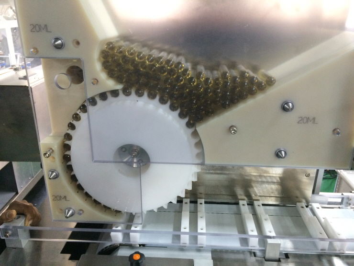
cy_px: 133
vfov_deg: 48.2
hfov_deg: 61.7
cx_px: 177
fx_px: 297
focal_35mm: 29
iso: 200
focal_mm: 4.15
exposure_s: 1/30
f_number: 2.2
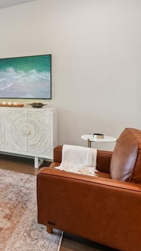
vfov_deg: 60.0
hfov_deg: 29.6
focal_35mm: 32
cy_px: 91
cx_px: -41
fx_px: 213
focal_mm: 15.5
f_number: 8
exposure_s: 1/13
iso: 320
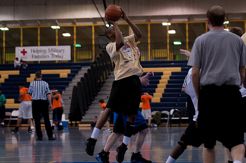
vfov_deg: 13.0
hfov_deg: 19.5
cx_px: 123
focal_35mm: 105
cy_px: 82
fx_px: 716
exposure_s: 1/160
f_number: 2.8
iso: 640
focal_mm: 70
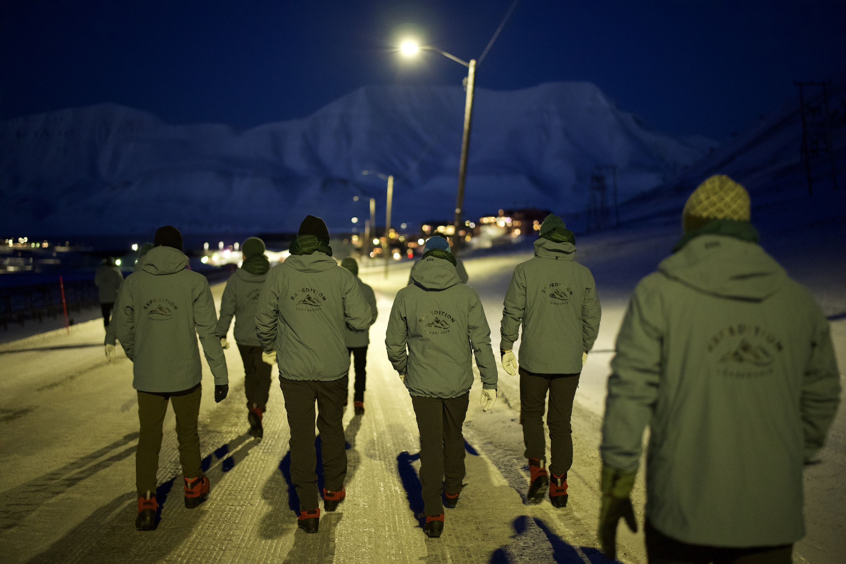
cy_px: 282
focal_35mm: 50
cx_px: 423
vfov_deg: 27.0
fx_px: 1175
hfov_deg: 39.6
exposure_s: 1/60
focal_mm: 50
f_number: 1.4
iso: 4000
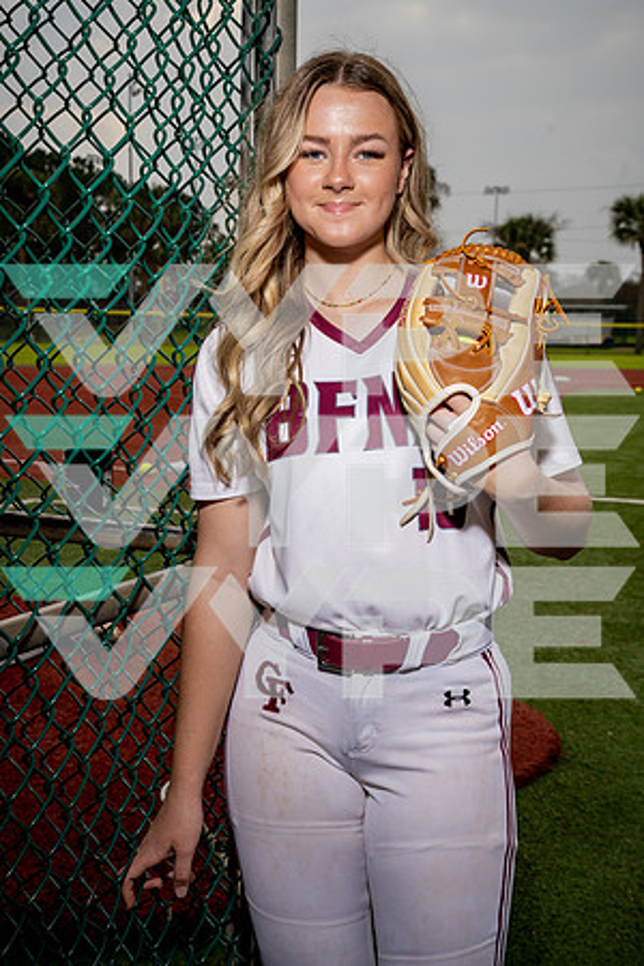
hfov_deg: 26.0
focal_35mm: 52
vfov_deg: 38.2
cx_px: 322
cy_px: 483
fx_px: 1395
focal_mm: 52
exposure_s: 1/250
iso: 100
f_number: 8
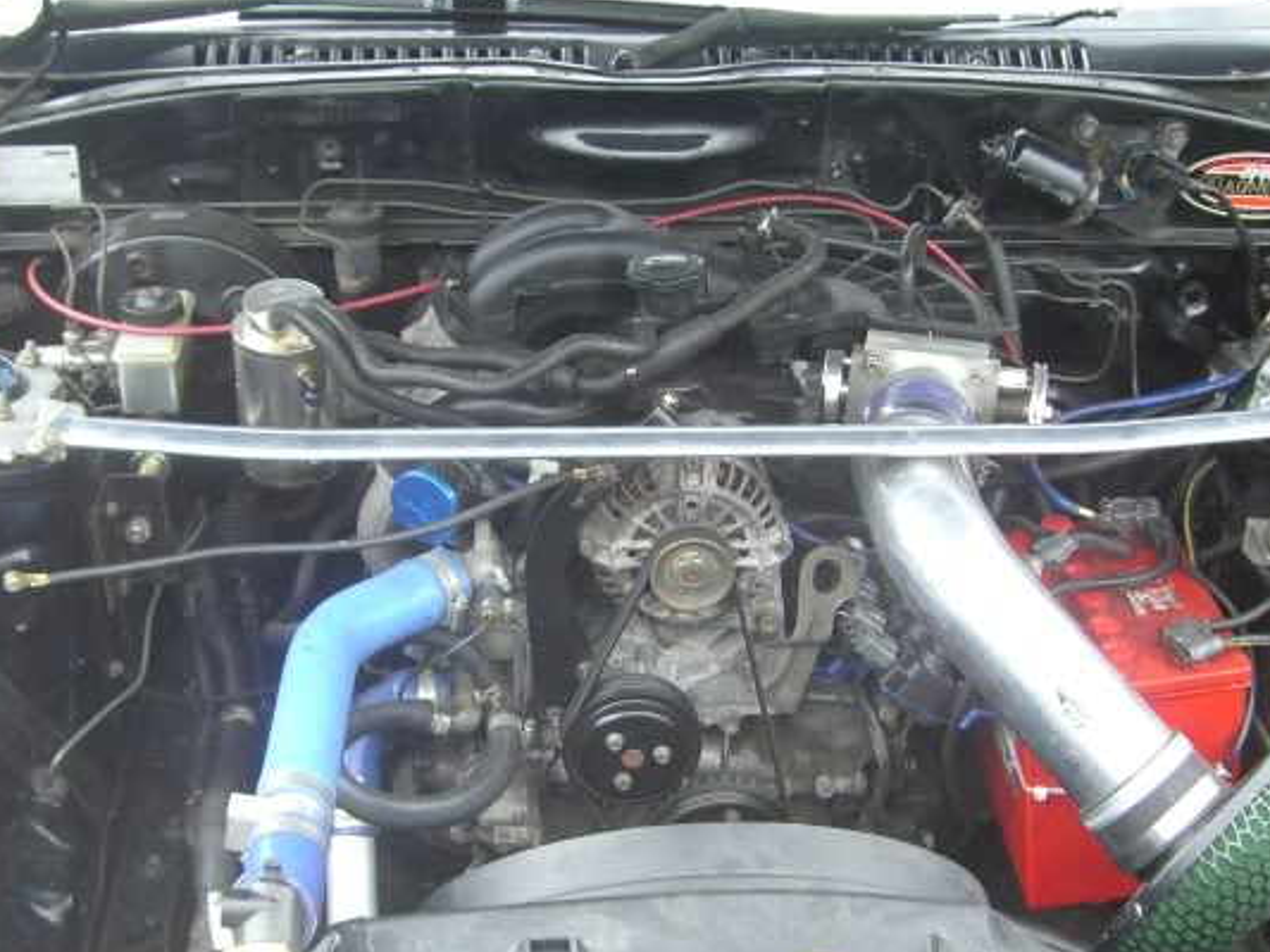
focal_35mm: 57
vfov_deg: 25.7
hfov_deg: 33.8
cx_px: 660
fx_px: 2092
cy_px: 512
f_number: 2.7
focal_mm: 6.2
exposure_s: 1/100
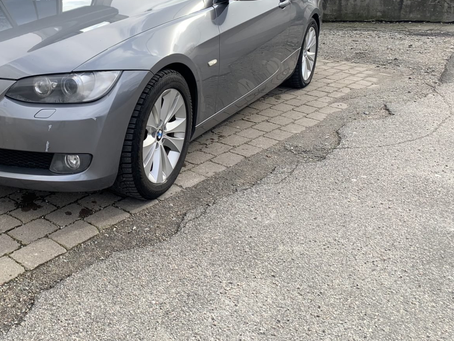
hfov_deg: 41.9
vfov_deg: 32.7
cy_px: 70
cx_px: 91
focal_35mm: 43
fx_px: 564
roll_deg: -1.6
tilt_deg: -9.5
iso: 25
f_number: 1.8
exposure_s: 1/474
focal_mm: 4.25
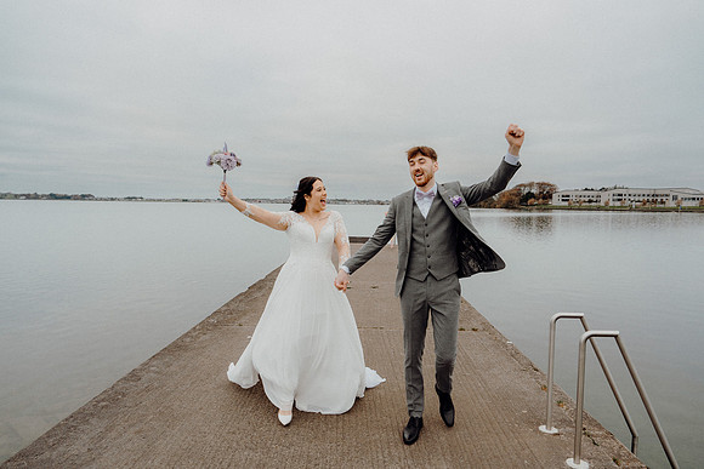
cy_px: 234
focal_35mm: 24
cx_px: 352
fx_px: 475
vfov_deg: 52.6
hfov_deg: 73.0
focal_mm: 24
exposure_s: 1/200
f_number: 3.5
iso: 320
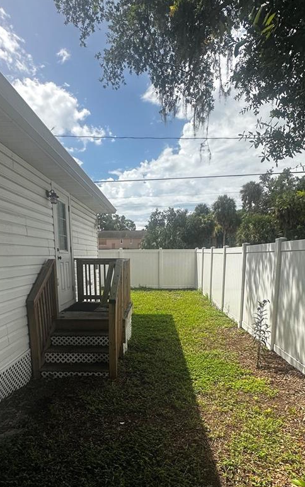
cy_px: 314
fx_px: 306
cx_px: 146
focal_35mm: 23
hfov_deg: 53.0
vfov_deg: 75.3
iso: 50
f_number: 2.2
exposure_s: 1/2451
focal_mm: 2.22
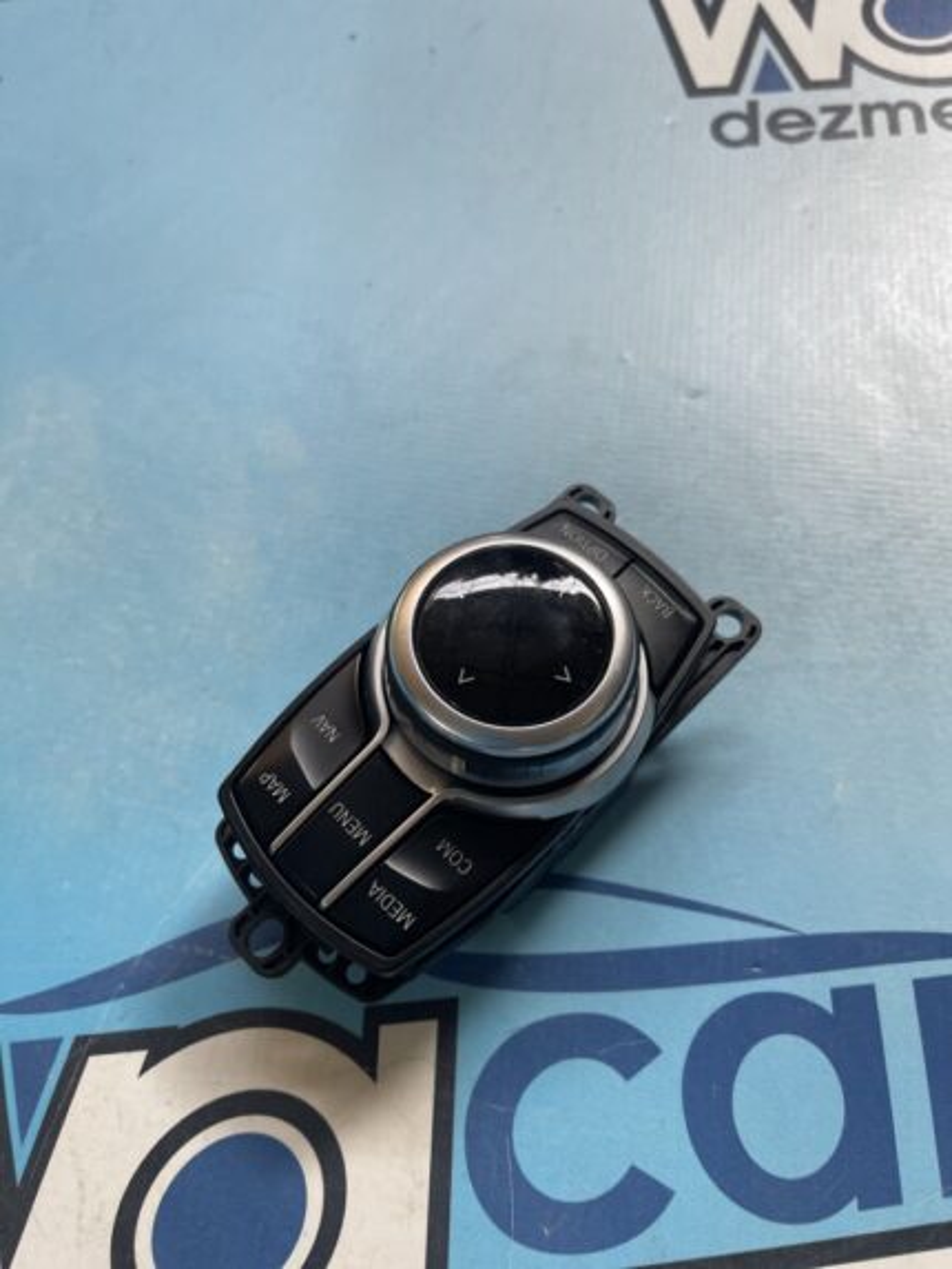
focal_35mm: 26
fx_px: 953
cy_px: 634
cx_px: 476
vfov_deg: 67.3
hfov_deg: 53.1
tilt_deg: -65.3
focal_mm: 5.1
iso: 125
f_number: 1.6
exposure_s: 1/120
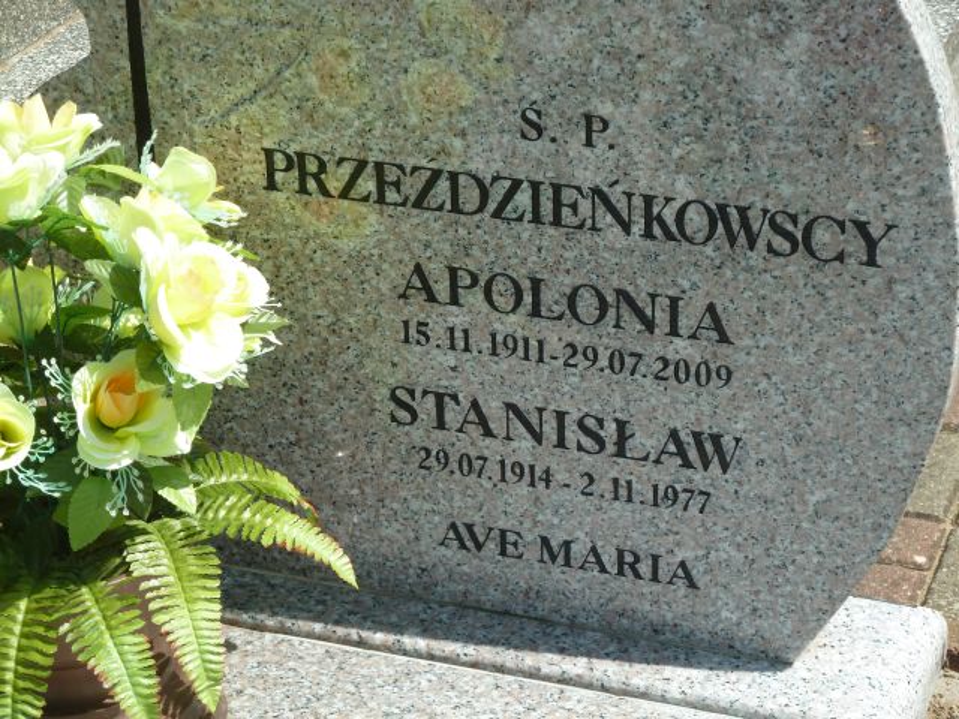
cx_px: 480
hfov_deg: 20.4
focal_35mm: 96
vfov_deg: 15.4
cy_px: 360
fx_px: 2660
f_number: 4.3
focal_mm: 15.8
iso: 80
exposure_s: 1/400
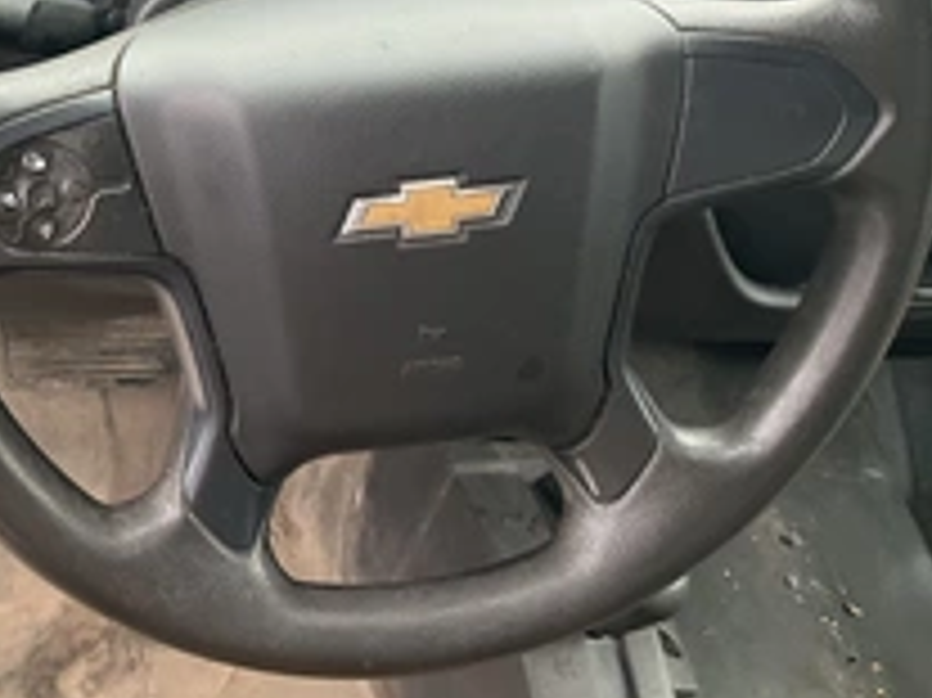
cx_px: 176
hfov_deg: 33.3
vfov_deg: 25.5
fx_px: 1507
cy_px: 113
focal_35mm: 56
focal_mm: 3
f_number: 1.8
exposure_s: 1/72
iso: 64
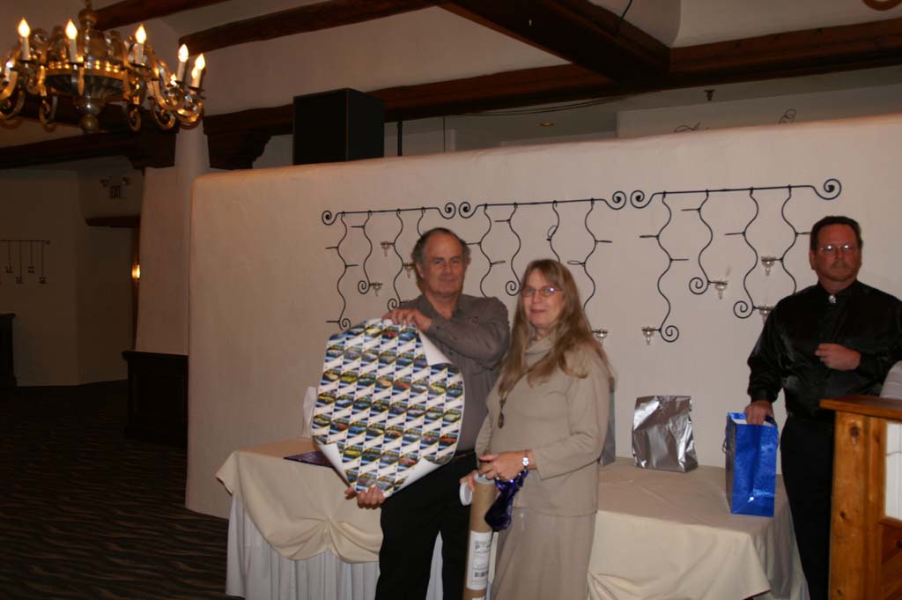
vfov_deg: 39.9
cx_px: 451
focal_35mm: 33
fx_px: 826
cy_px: 300
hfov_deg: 57.3
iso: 200
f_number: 3.5
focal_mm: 22
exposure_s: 1/60
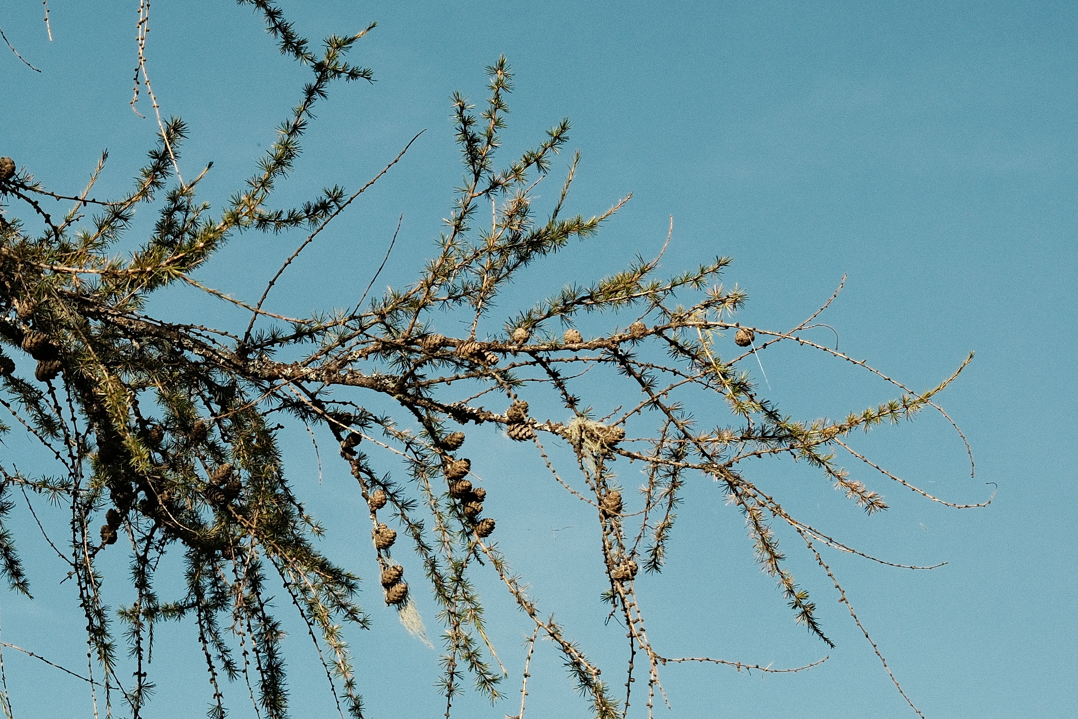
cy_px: 494
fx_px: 3324
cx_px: 113
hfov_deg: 18.1
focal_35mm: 111
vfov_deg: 12.3
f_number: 5.6
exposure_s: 1/2200
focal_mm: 37.6
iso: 640
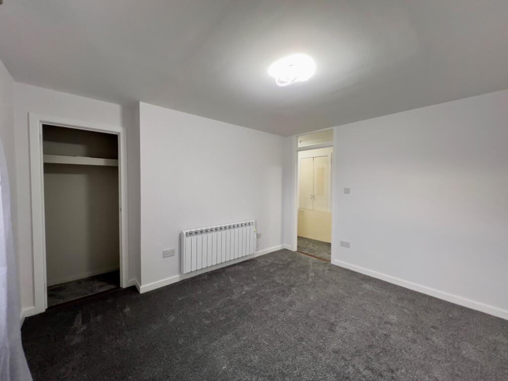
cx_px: 254
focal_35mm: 13
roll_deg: -0.5
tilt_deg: -3.0
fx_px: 191
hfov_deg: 106.2
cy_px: 190
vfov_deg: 89.9
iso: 160
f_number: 1.8
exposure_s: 1/50
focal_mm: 1.57
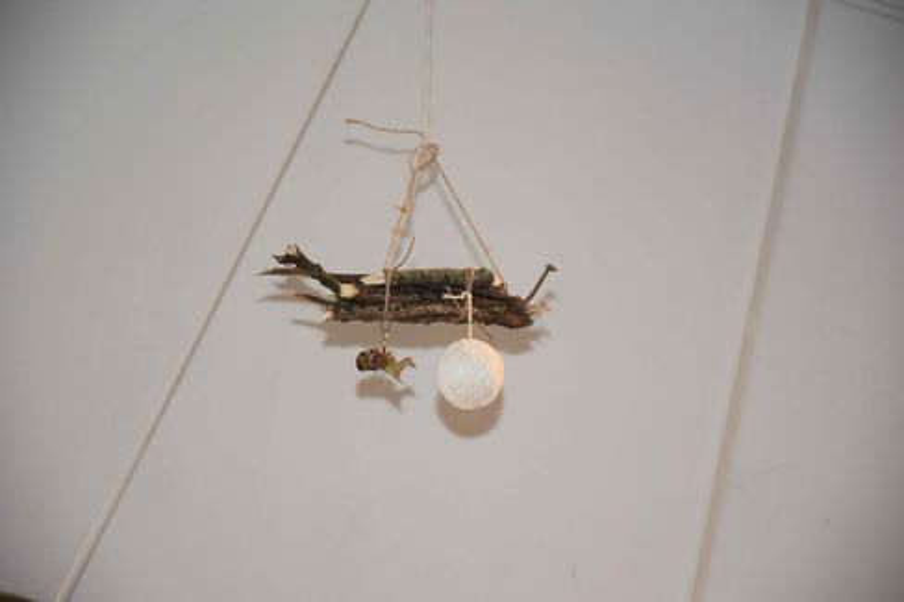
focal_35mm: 158
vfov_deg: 8.7
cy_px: 301
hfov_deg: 13.0
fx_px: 3953
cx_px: 452
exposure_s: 1/60
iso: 1400
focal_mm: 105
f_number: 5.6
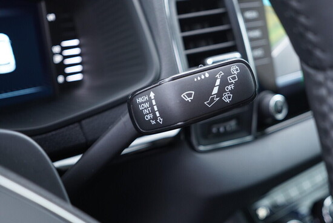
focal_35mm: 36
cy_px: 112
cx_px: 166
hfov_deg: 53.1
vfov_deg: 36.9
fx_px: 333
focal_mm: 24
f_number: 2.8
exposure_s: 1/40
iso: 500
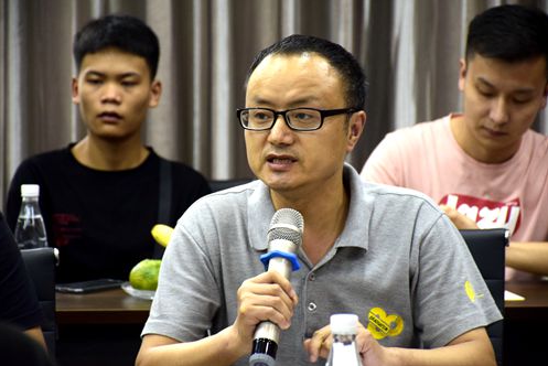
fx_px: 2665
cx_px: 275
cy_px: 183
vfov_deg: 7.9
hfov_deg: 11.7
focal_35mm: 175
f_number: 5.6
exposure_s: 1/60
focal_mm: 116
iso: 2000
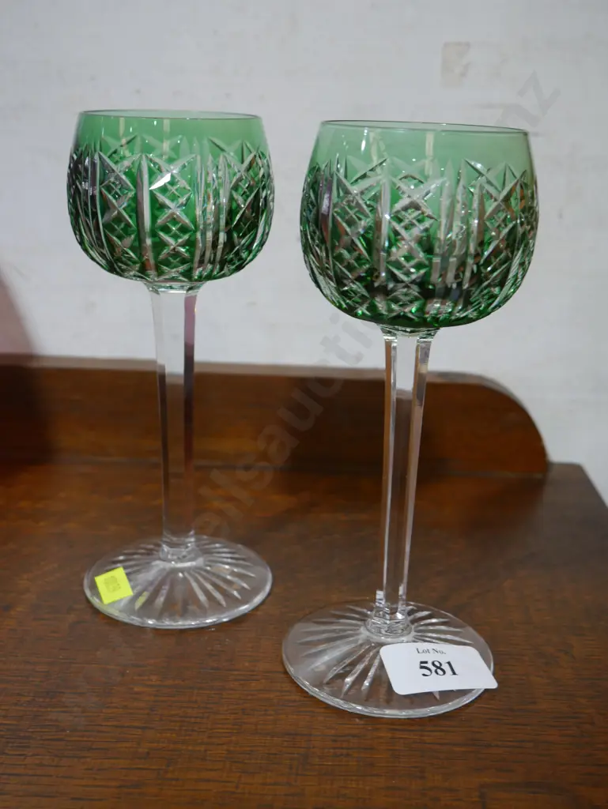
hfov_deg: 34.4
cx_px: 304
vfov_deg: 44.8
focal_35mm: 42
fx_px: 983
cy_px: 404
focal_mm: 21
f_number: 4.6
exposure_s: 1/60
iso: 640
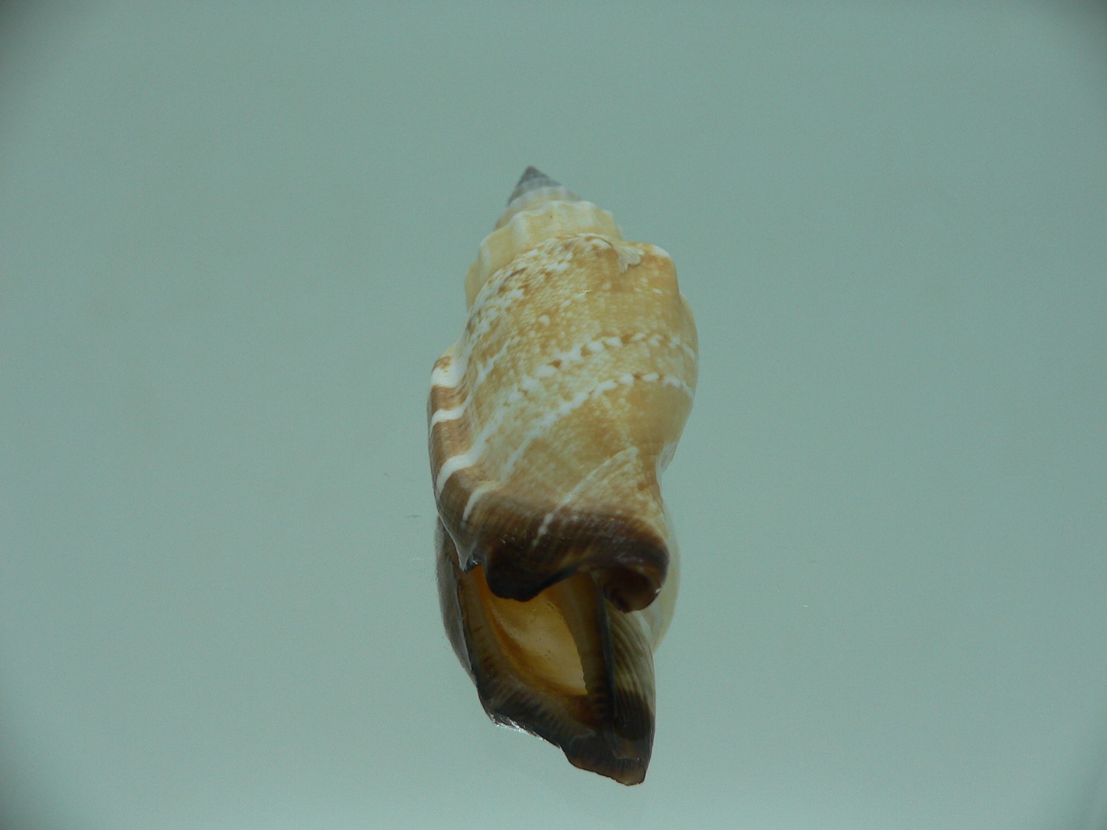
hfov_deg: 52.6
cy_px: 415
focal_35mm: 35
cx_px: 554
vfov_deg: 40.7
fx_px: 1119
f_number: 2.8
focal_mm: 4.6
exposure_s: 1/80
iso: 80
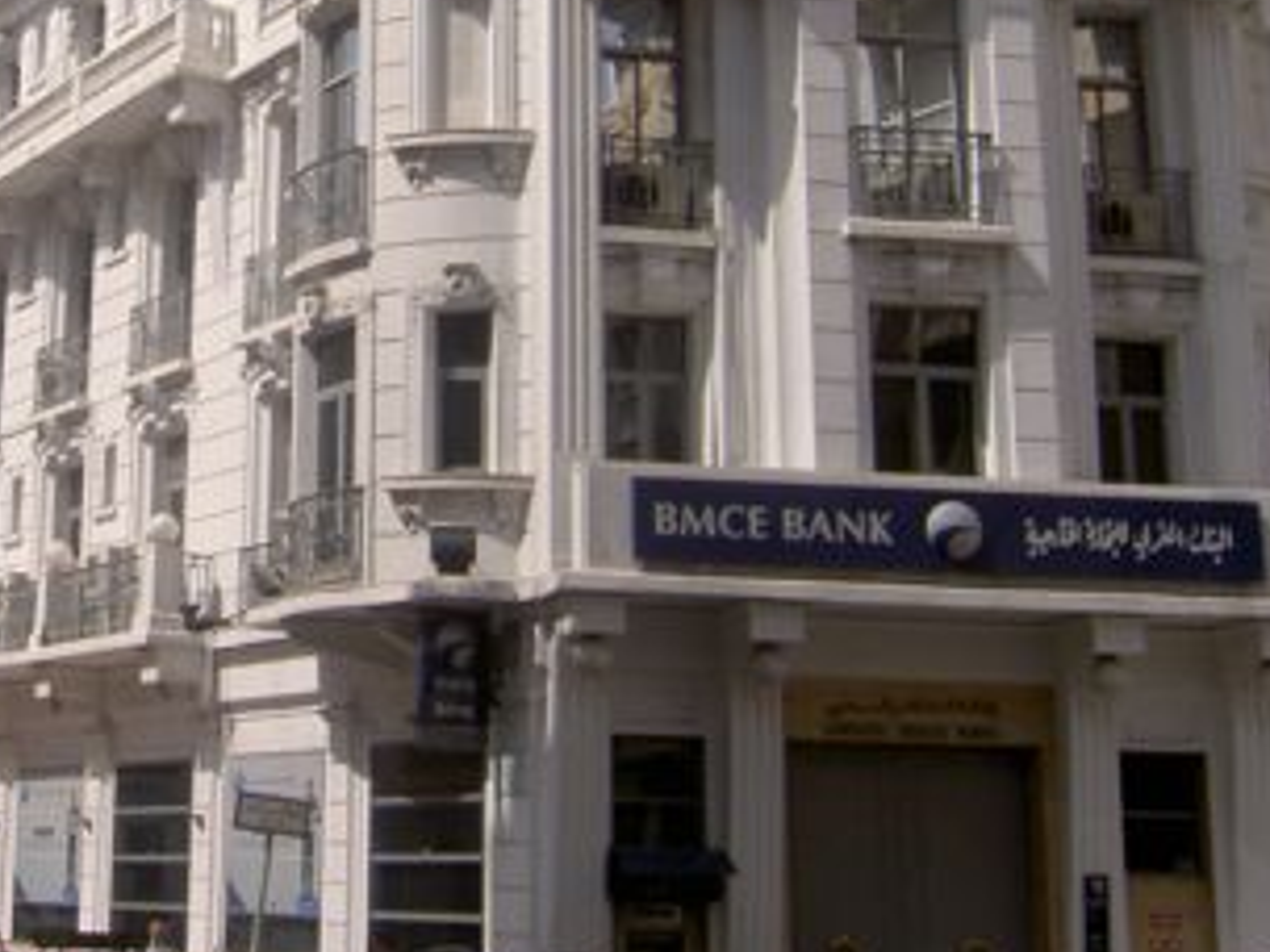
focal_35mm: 67
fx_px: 2458
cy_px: 71
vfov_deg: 21.4
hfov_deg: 28.2
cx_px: 196
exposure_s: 1/800
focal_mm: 5.6
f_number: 4.7
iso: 50
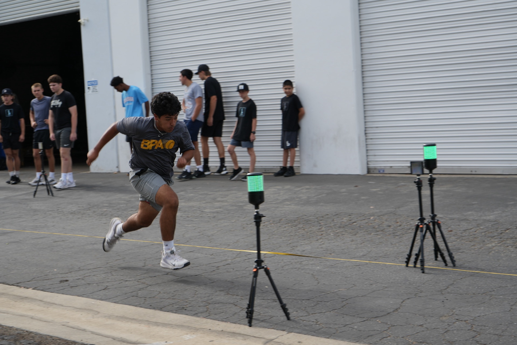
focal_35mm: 70
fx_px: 1005
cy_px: 172
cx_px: 258
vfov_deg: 19.5
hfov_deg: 28.8
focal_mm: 70
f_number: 5.6
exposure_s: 1/320
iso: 100
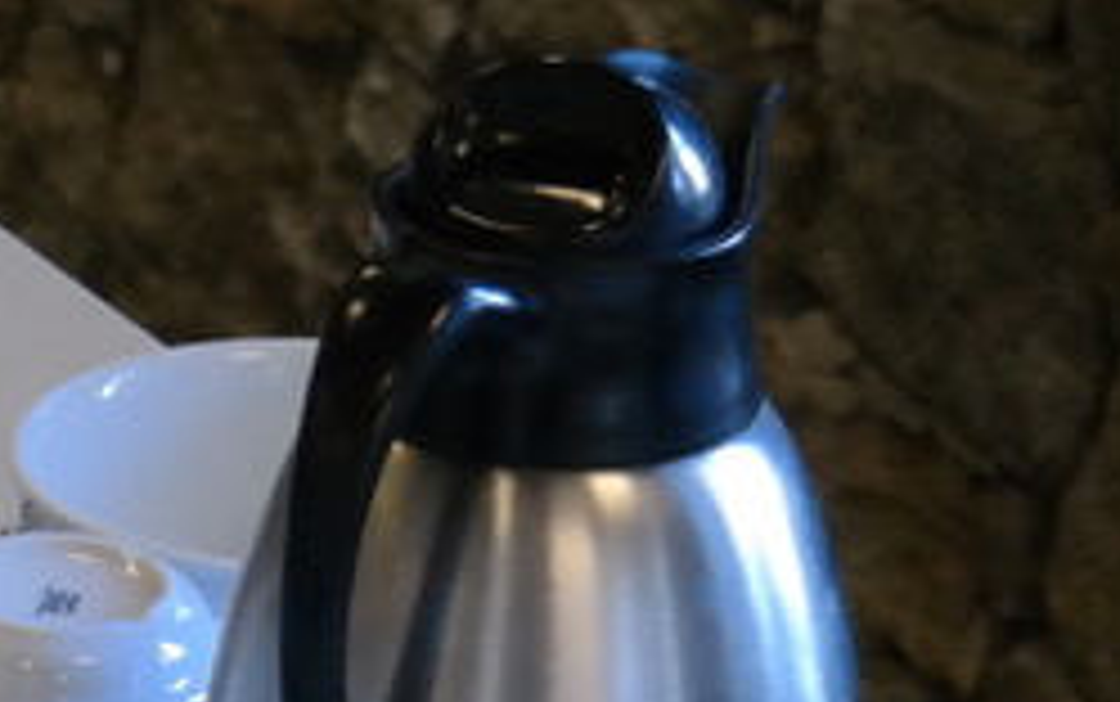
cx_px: -1156
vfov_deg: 5.5
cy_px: 403
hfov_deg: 8.3
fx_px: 7361
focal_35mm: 241
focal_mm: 30
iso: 1600
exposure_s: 1/50
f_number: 4.5
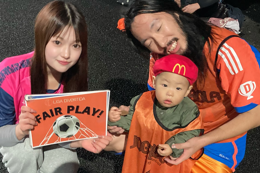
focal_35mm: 52
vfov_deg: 25.6
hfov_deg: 38.2
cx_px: 134
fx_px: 376
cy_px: 136
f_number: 1.8
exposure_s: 1/30
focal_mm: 3.99
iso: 640
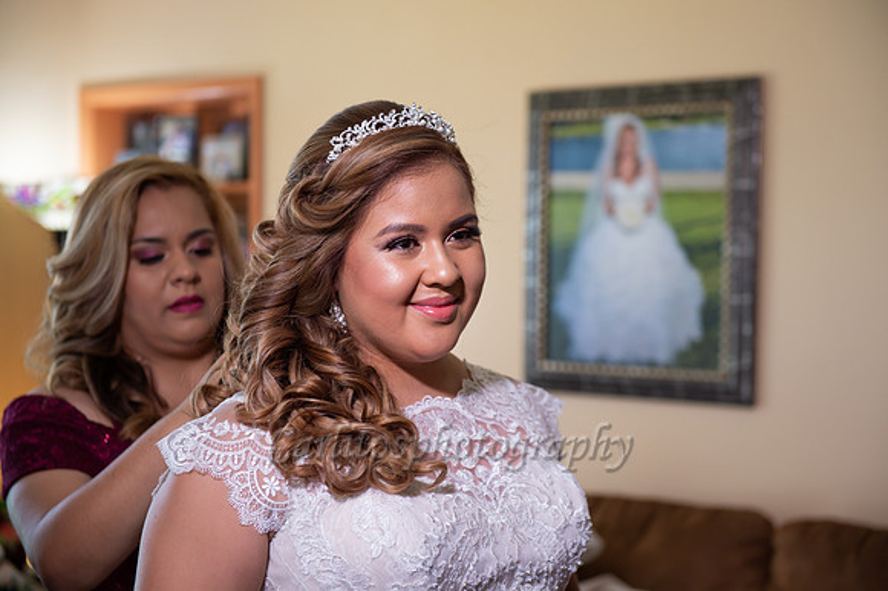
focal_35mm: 70
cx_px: 444
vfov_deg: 19.4
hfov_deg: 28.9
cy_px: 296
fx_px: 1726
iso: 400
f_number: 3.2
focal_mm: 70
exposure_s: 1/60
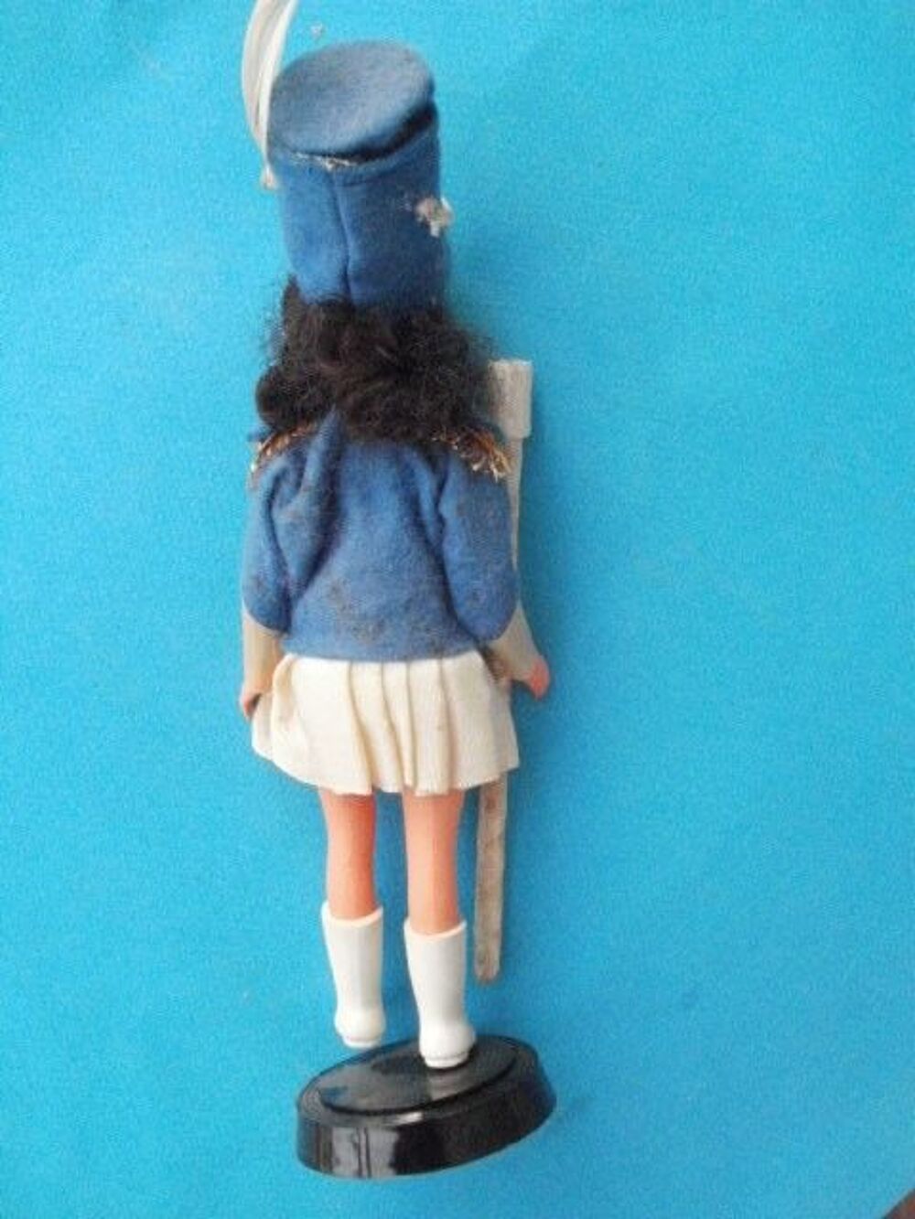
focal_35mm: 36
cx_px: 458
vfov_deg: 51.4
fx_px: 1269
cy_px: 610
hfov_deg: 39.7
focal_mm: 6.3
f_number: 5.6
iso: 800
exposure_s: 1/500
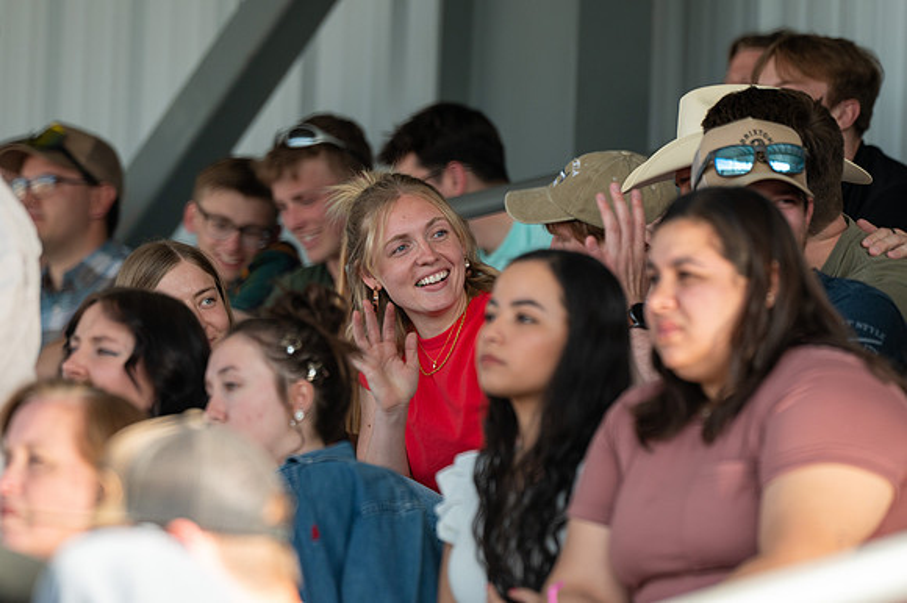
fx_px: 11992
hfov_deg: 4.3
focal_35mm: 476
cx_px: 450
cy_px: 273
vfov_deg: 2.9
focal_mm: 380
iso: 320
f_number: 5.6
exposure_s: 1/320
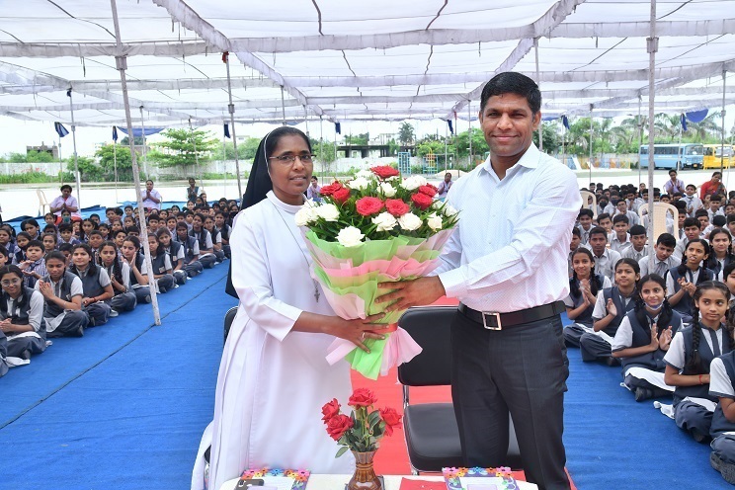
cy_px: 245
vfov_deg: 37.9
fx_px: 715
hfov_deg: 54.4
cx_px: 368
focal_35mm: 35
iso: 400
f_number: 11
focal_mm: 35
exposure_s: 1/125
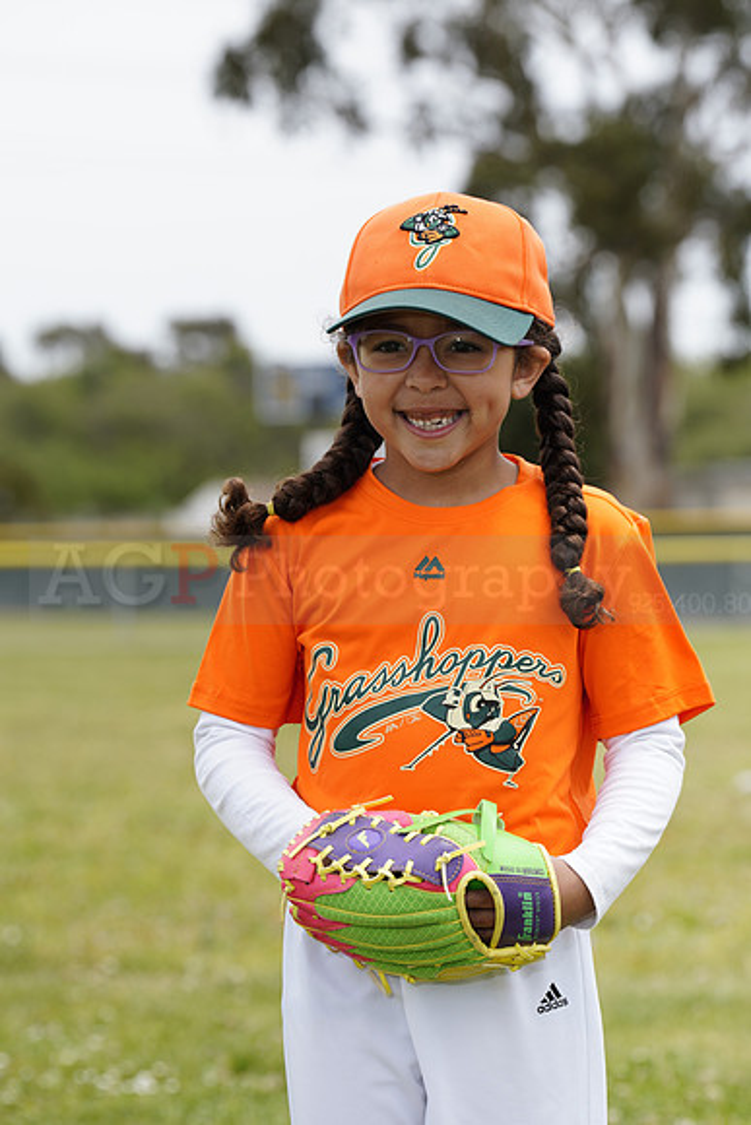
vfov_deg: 12.8
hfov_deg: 8.6
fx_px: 5003
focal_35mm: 160
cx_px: 376
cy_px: 562
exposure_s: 1/250
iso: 100
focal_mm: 160
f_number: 7.1
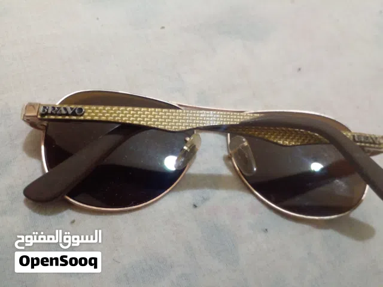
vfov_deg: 51.4
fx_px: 299
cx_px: 192
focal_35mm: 27
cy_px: 144
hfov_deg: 65.3
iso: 400
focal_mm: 3.6
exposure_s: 1/25
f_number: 1.9
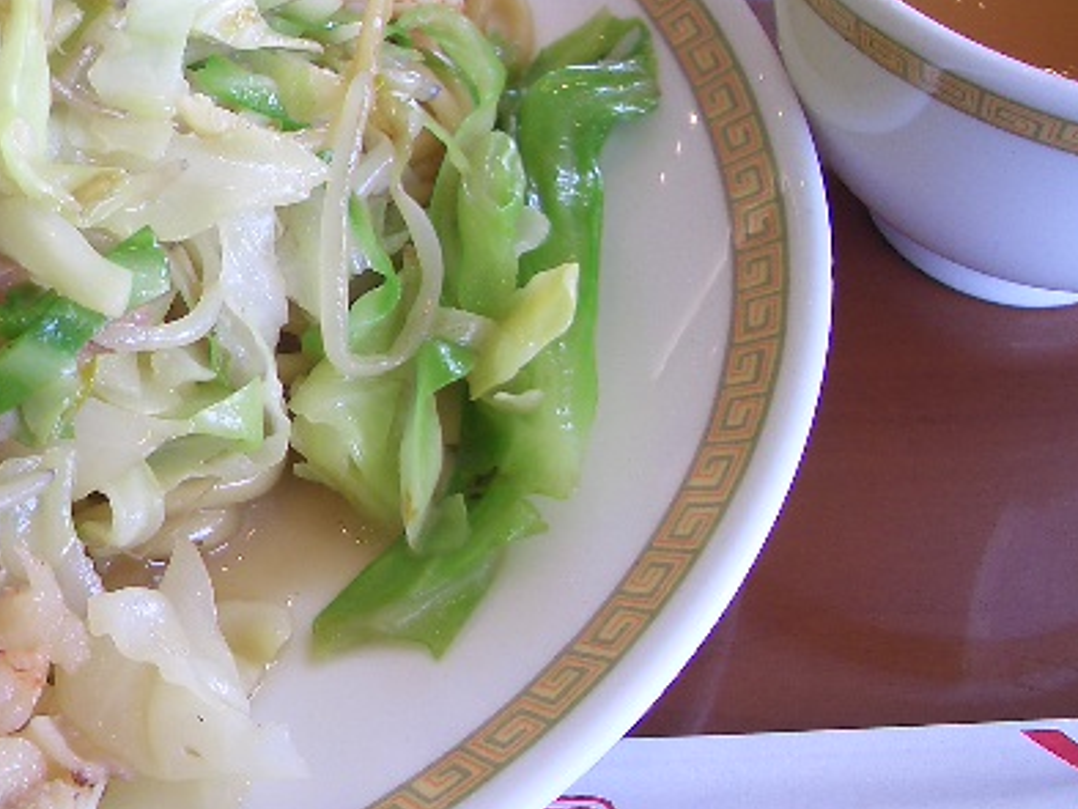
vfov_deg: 25.6
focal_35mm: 57
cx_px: 252
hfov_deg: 33.0
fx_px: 1776
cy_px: 326
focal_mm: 5.8
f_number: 2.6
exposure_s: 1/60
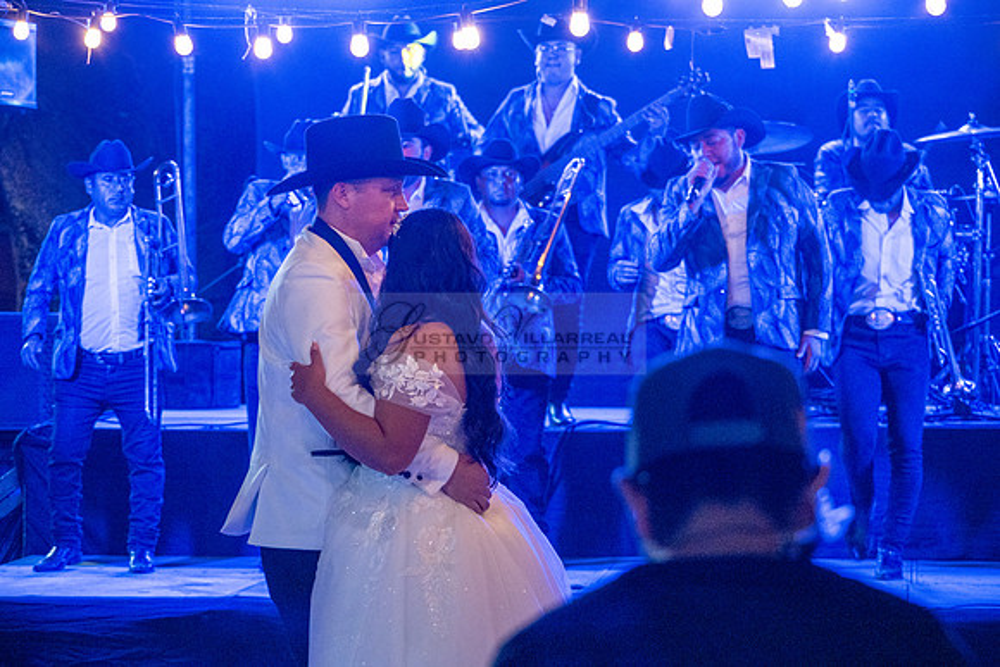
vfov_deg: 9.9
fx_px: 3832
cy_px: 354
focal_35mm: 138
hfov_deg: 14.9
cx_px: 469
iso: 2500
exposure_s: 1/80
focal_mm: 130
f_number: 7.1
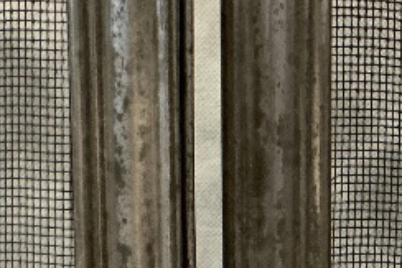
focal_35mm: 143
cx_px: 269
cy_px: 327
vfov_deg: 9.5
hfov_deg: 14.3
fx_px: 1598
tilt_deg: -12.0
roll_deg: -0.1
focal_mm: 3
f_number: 1.8
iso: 320
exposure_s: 1/25
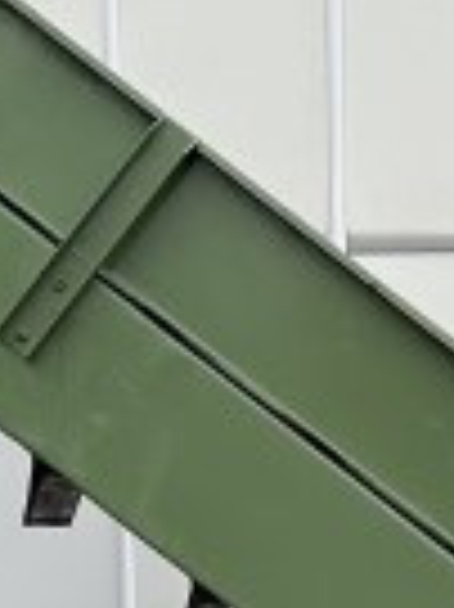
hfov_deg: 8.0
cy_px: 680
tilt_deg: -3.6
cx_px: 616
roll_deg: +1.5
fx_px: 3188
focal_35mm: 182
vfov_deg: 10.7
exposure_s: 1/242
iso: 64
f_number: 1.78
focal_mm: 6.86
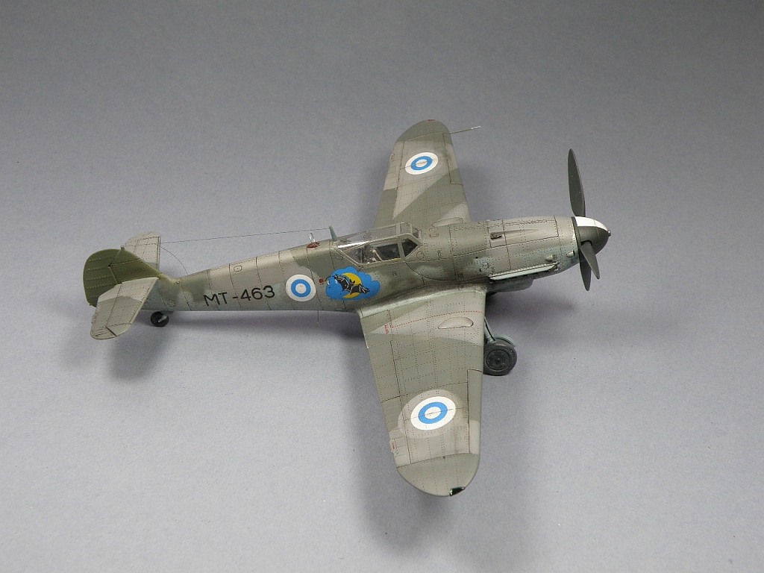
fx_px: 993
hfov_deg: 42.1
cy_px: 286
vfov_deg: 32.2
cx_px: 382
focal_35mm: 45
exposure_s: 1/80
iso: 64
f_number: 5
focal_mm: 8.06
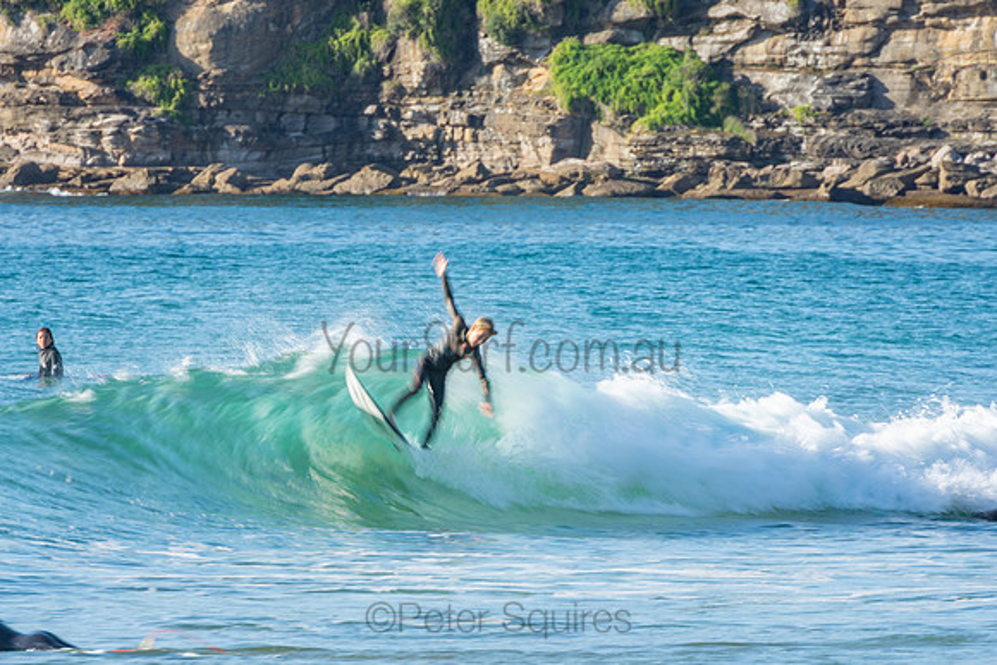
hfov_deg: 3.4
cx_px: 498
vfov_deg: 2.3
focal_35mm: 600
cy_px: 332
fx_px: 16620
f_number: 18
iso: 100
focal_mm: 400
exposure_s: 1/30
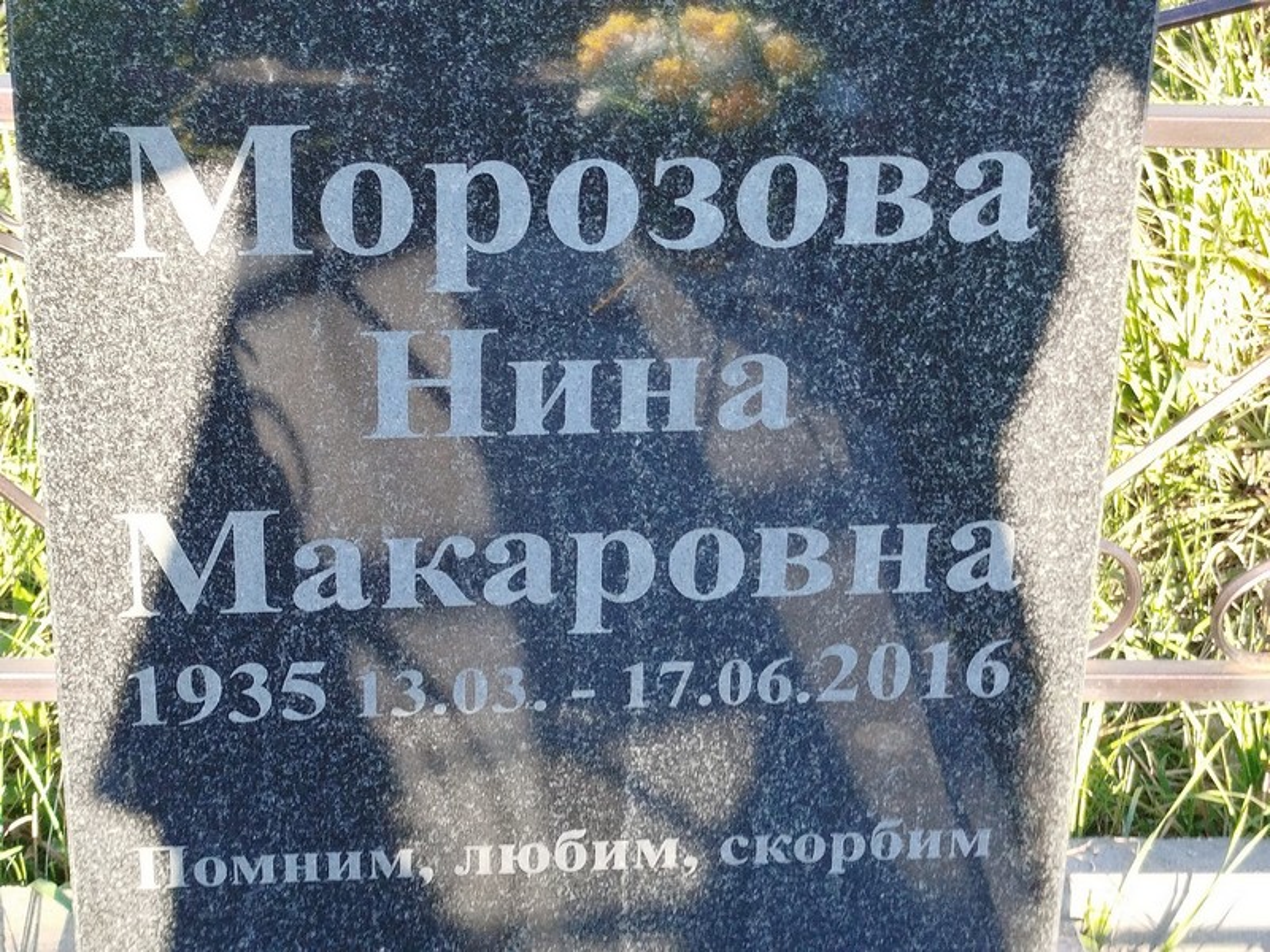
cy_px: 476
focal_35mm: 29
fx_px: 1064
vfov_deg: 48.2
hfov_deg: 61.7
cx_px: 635
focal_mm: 5.31
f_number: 1.7
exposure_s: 1/100
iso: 80
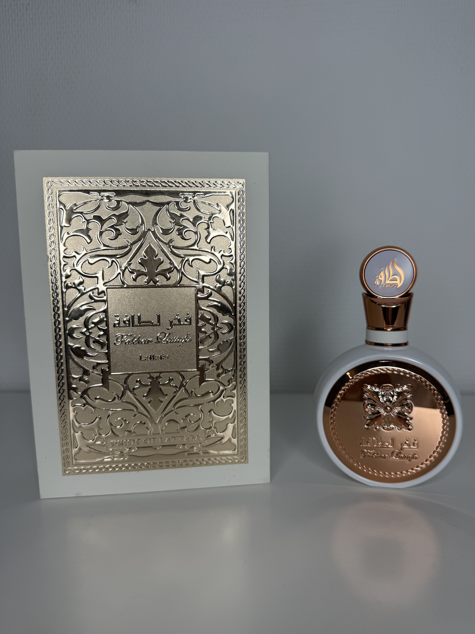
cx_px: 238
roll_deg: +0.0
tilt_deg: -6.7
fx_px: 439
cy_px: 317
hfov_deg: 56.8
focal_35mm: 24
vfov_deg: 71.6
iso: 80
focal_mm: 6.76
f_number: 1.78
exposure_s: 1/898
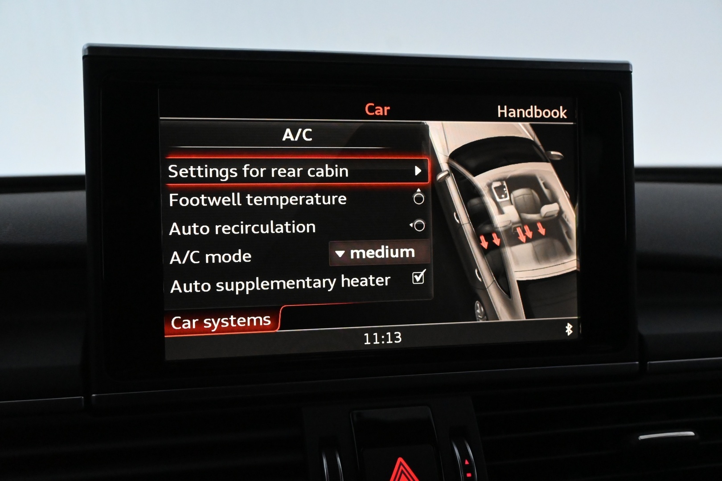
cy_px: 240
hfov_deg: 47.2
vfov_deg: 32.4
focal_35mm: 41
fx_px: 827
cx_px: 361
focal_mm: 27.5
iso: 6400
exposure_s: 1/200
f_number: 5.6
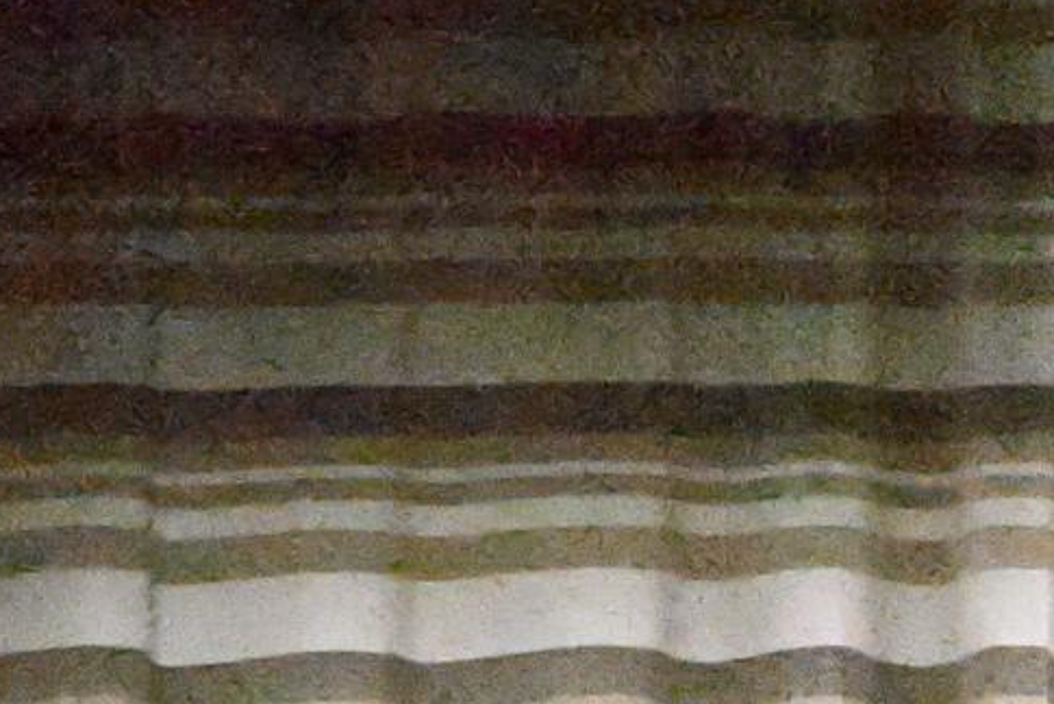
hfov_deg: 22.1
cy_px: 252
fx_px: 2607
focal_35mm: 89
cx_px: 1037
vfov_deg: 15.4
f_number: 2.8
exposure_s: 1/500
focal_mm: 24
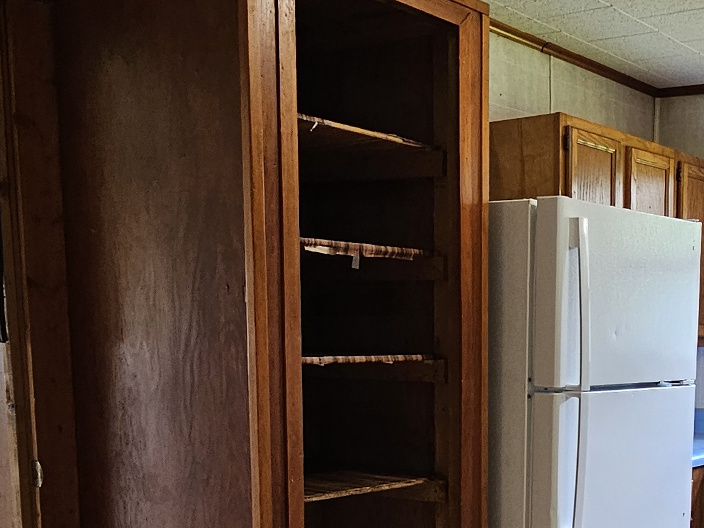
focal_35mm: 46
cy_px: 474
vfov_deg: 30.2
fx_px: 936
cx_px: 611
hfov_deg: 38.8
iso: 200
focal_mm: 2.2
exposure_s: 1/60
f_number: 2.2
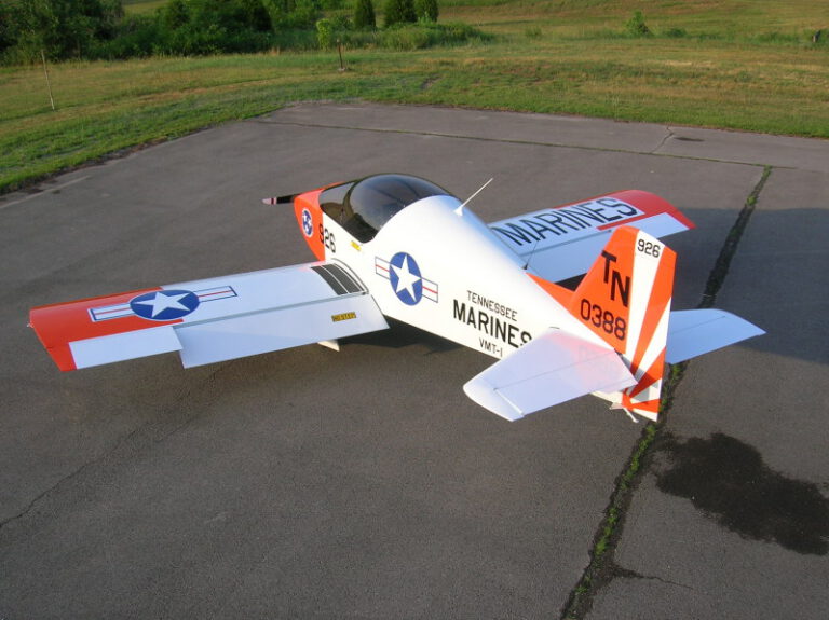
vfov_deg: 41.8
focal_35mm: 34
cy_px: 310
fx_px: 814
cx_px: 414
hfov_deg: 54.0
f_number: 4.9
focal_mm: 5.7
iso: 50
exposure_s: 1/163
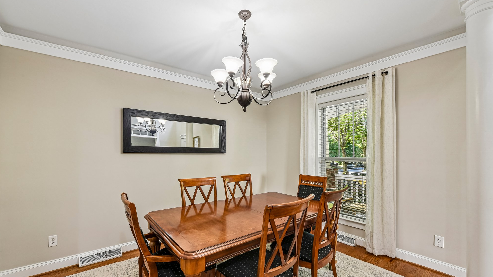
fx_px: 196
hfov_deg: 103.0
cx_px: 242
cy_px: 153
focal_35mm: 15
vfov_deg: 70.3
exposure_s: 1/2
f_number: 11
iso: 200
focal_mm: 14
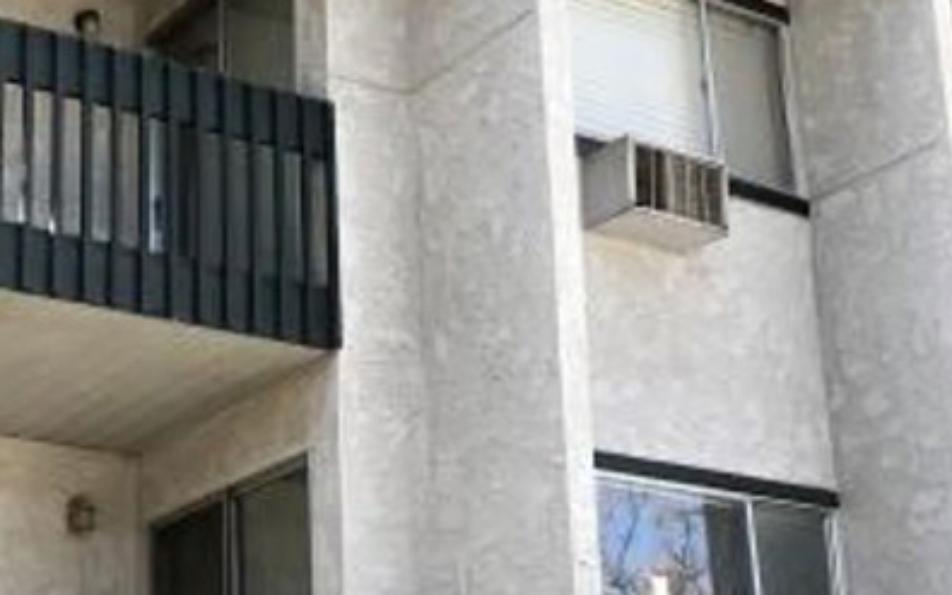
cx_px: 142
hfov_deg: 26.1
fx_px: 1998
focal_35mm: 77
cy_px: 503
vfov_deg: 16.8
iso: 20
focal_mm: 4
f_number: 1.8
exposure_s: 1/273
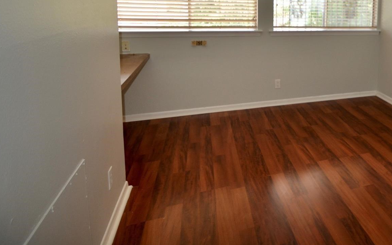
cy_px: 23
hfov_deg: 61.4
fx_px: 289
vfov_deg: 42.1
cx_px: 326
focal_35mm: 27
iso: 400
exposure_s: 1/125
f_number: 3.5
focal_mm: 10
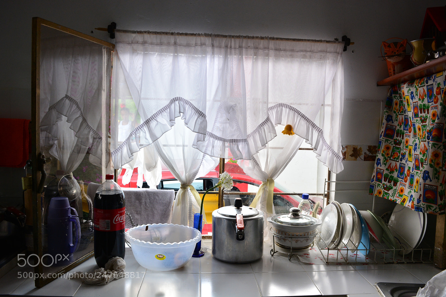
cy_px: 148
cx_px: 223
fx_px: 372
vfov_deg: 43.6
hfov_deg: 61.9
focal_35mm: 30
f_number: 5.6
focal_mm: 20
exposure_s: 1/60
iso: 400
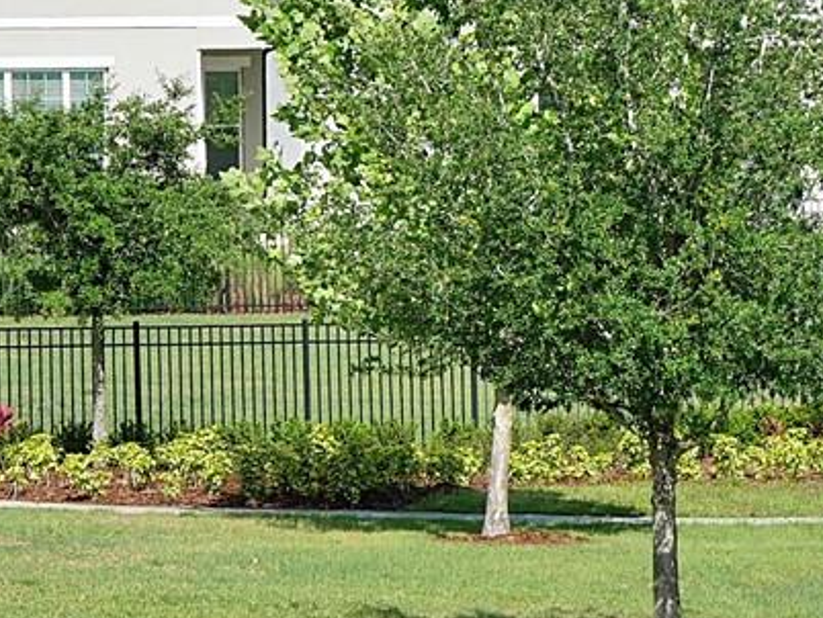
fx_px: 11348
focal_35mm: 477
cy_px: 241
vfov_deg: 3.1
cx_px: 458
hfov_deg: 4.2
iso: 200
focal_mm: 60
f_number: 9
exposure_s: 1/500
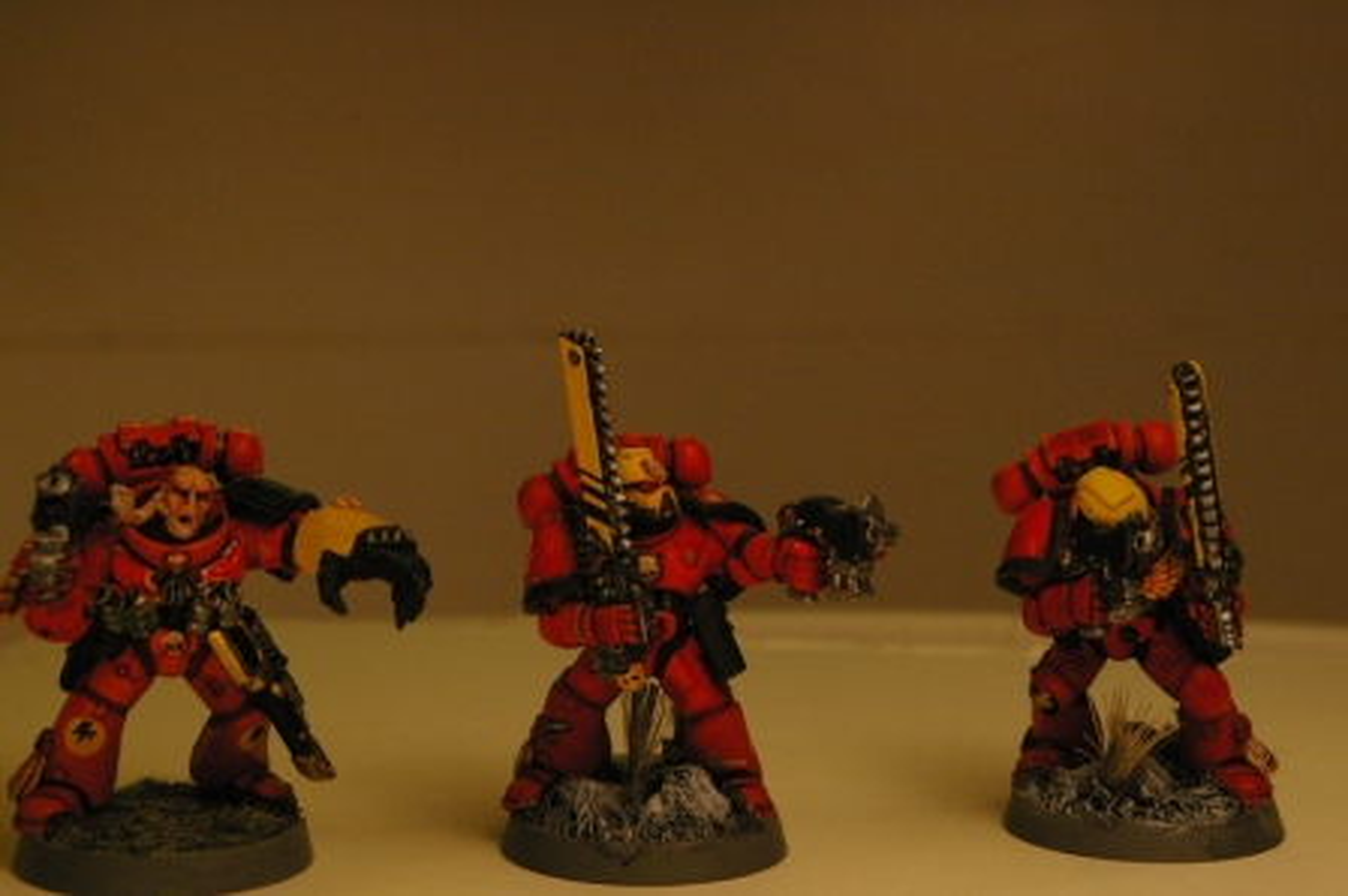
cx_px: 674
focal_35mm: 72
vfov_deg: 18.9
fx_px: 2694
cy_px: 448
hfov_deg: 28.1
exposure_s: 1/1000
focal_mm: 48
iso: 1600
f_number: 13
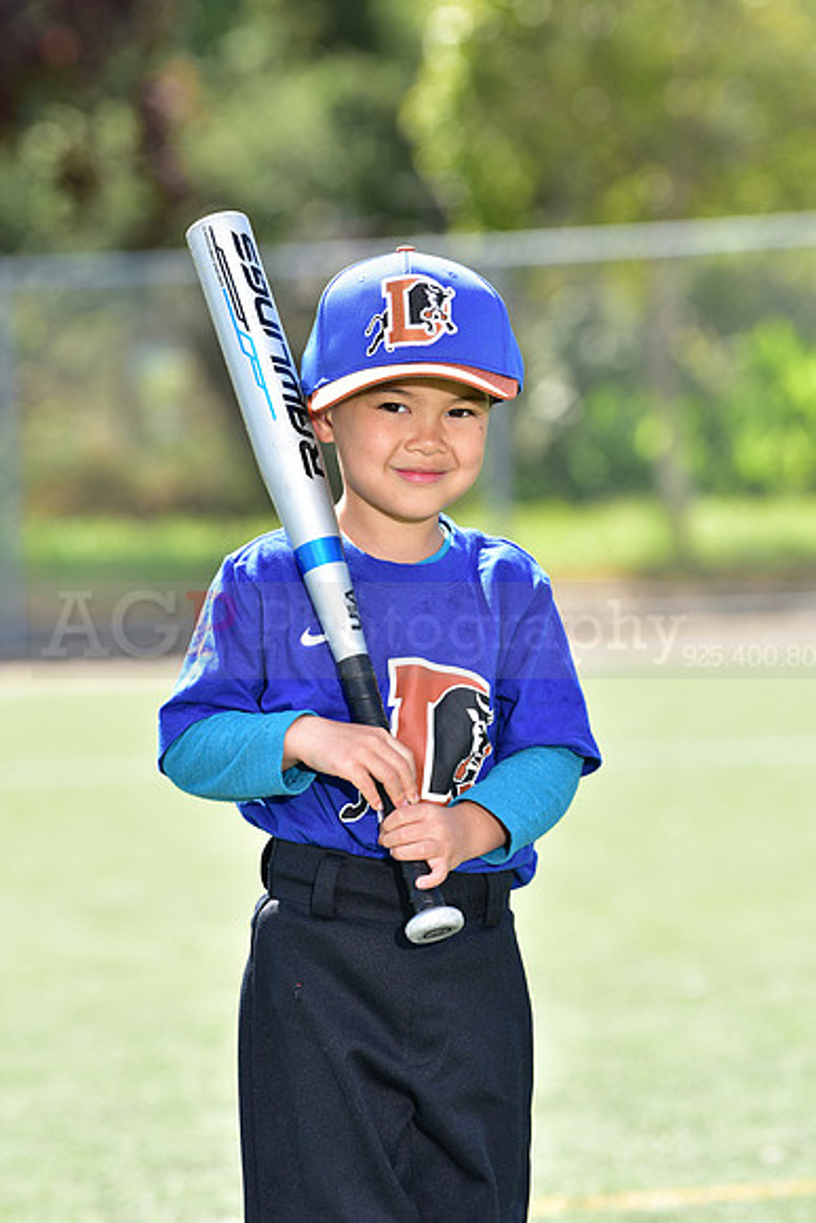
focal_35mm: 200
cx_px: 408
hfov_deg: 6.9
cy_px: 612
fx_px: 6795
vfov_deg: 10.3
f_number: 5.6
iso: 100
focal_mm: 200
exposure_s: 1/160
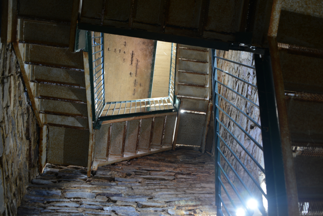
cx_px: 162
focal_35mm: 28
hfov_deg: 65.5
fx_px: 251
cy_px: 108
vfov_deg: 46.4
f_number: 3.5
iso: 320
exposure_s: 1/4
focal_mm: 28
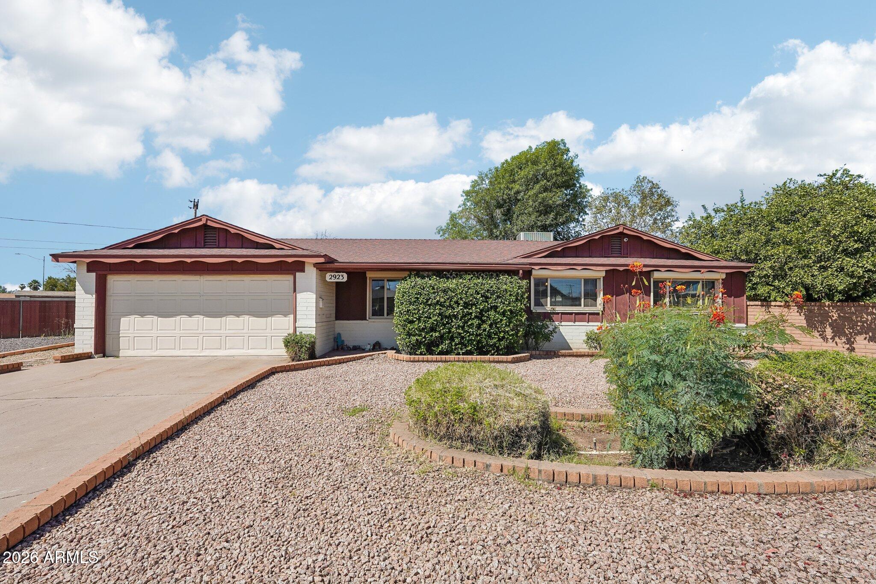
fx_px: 401
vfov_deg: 72.0
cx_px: 438
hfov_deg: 95.0
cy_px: 292
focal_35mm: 16
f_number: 8
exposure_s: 1/1000
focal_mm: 16.5
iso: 400
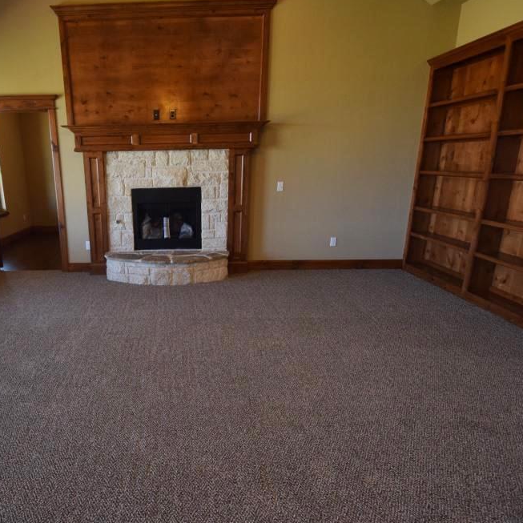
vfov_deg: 74.8
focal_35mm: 20
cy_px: 252
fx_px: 342
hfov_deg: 72.4
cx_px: 171
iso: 800
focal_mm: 10
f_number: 5
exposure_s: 1/100
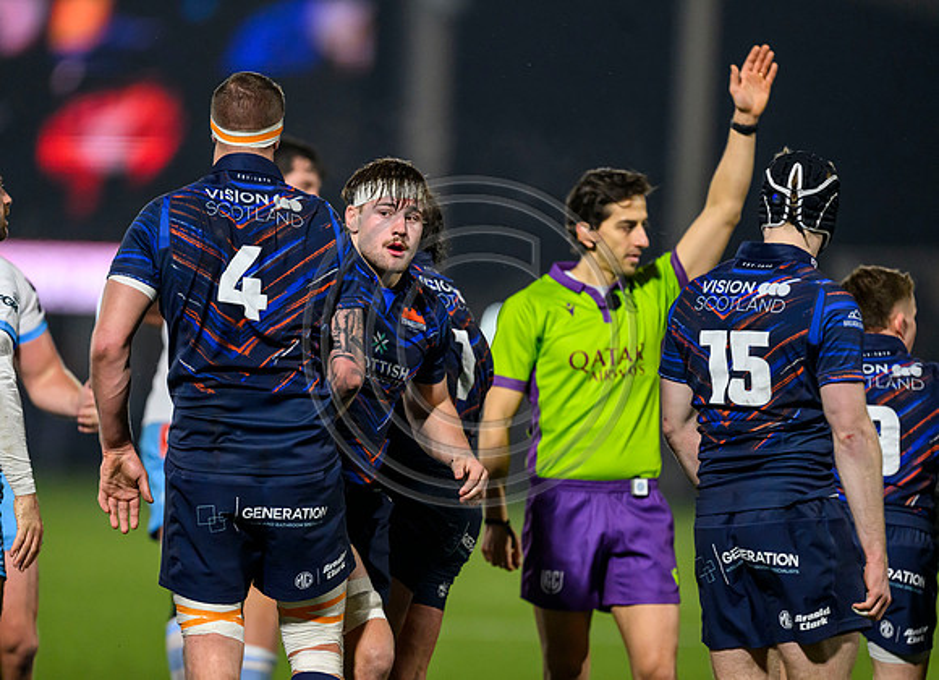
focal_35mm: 429
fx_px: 11500
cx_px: 428
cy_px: 340
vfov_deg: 3.4
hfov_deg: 4.7
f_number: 2.8
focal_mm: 400
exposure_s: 1/1600
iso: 5000
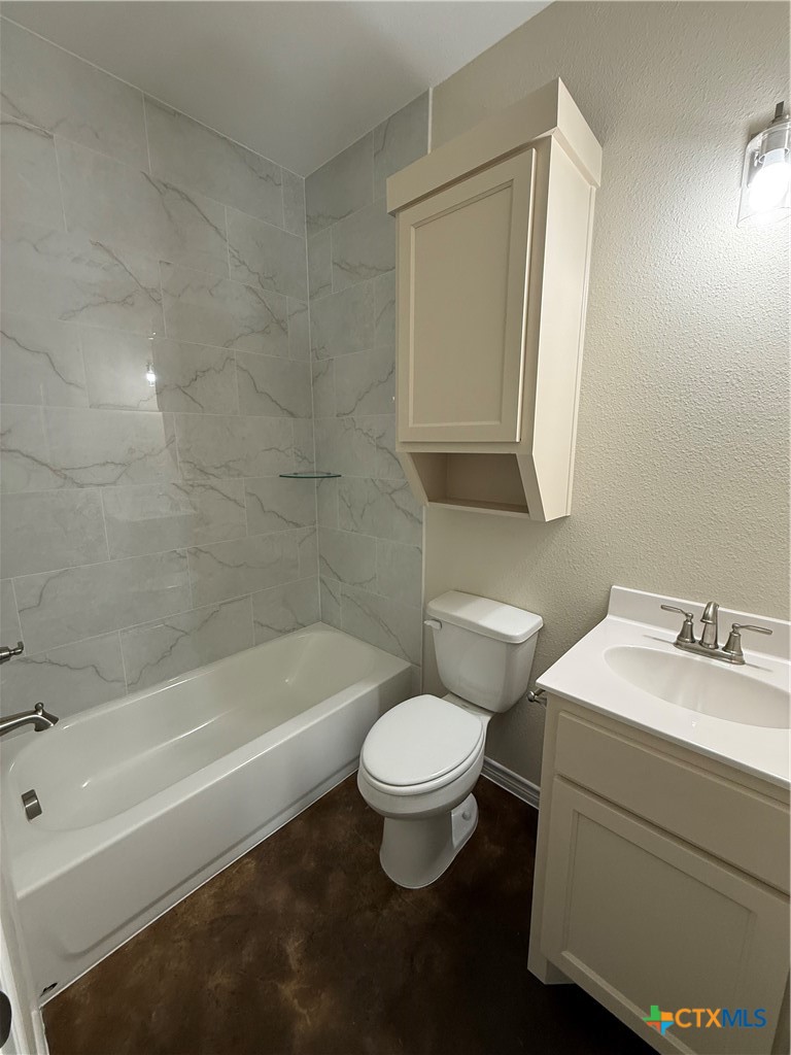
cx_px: 396
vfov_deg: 102.1
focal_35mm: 14
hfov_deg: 85.7
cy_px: 528
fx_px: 427
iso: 200
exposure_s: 1/60
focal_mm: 2.22
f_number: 2.2
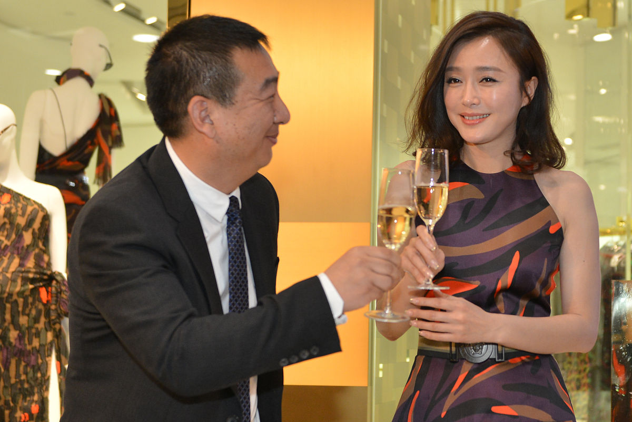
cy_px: 211
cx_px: 316
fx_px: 737
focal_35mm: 42
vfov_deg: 31.9
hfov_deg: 46.4
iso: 800
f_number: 2.8
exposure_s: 1/200
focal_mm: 42
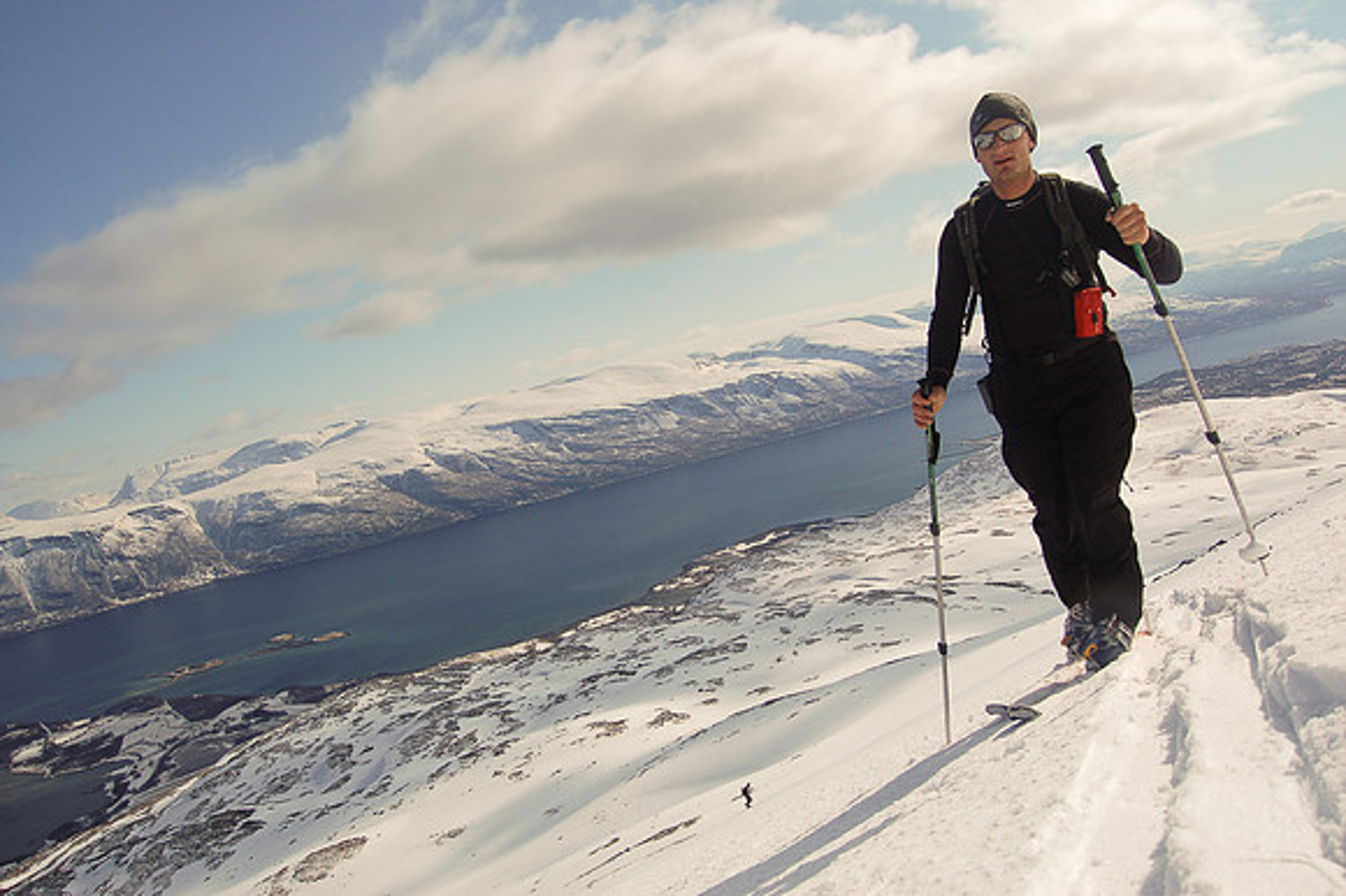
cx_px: 673
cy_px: 448
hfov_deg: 67.4
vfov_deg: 47.9
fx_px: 1009
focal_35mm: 27
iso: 200
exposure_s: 1/320
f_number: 9
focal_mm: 18
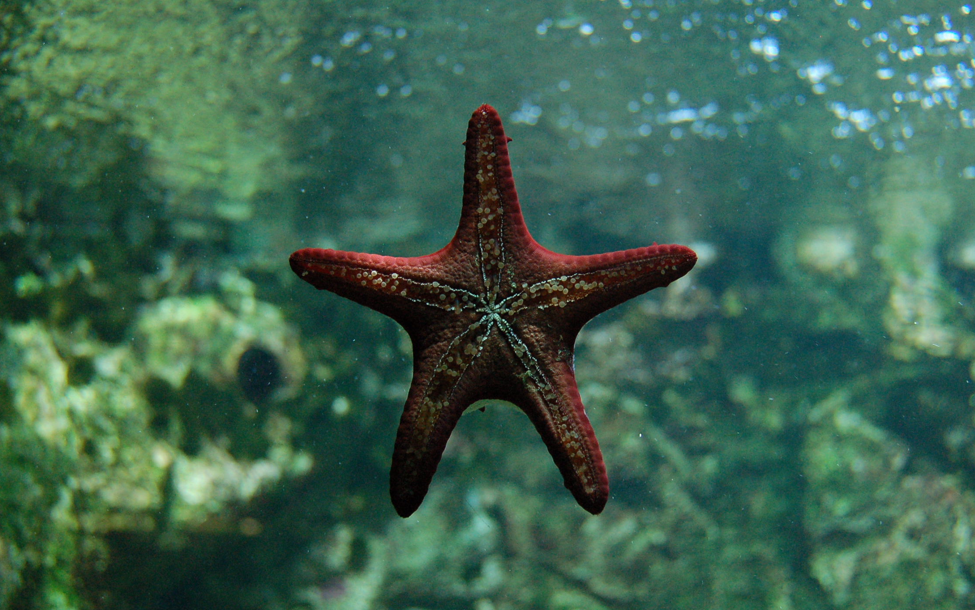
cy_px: 285
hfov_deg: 46.2
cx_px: 485
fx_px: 1143
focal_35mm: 43
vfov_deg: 29.9
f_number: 4.5
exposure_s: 1/160
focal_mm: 28
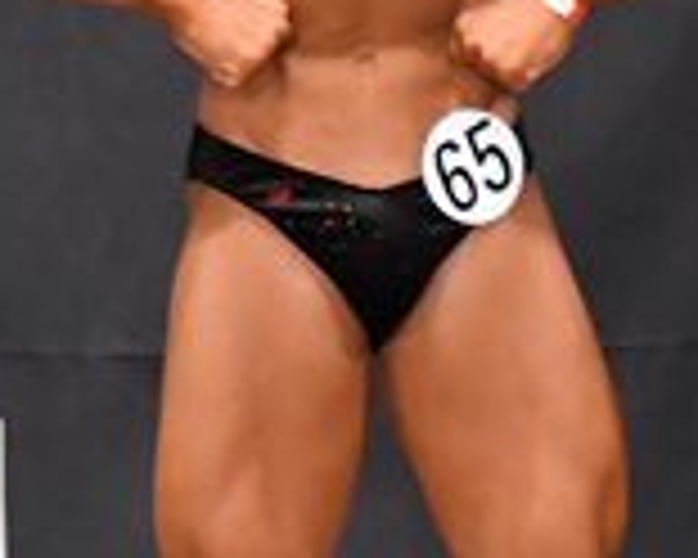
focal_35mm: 1019
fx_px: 21051
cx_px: 1047
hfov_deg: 1.9
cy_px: 284
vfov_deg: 1.5
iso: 6400
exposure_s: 1/400
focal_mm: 145
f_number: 5.6
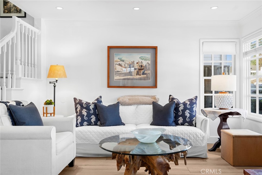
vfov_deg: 42.3
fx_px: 225
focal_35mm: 31
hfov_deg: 60.3
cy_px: 88
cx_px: 131
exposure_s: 1/3.33
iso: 200
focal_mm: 31
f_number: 9
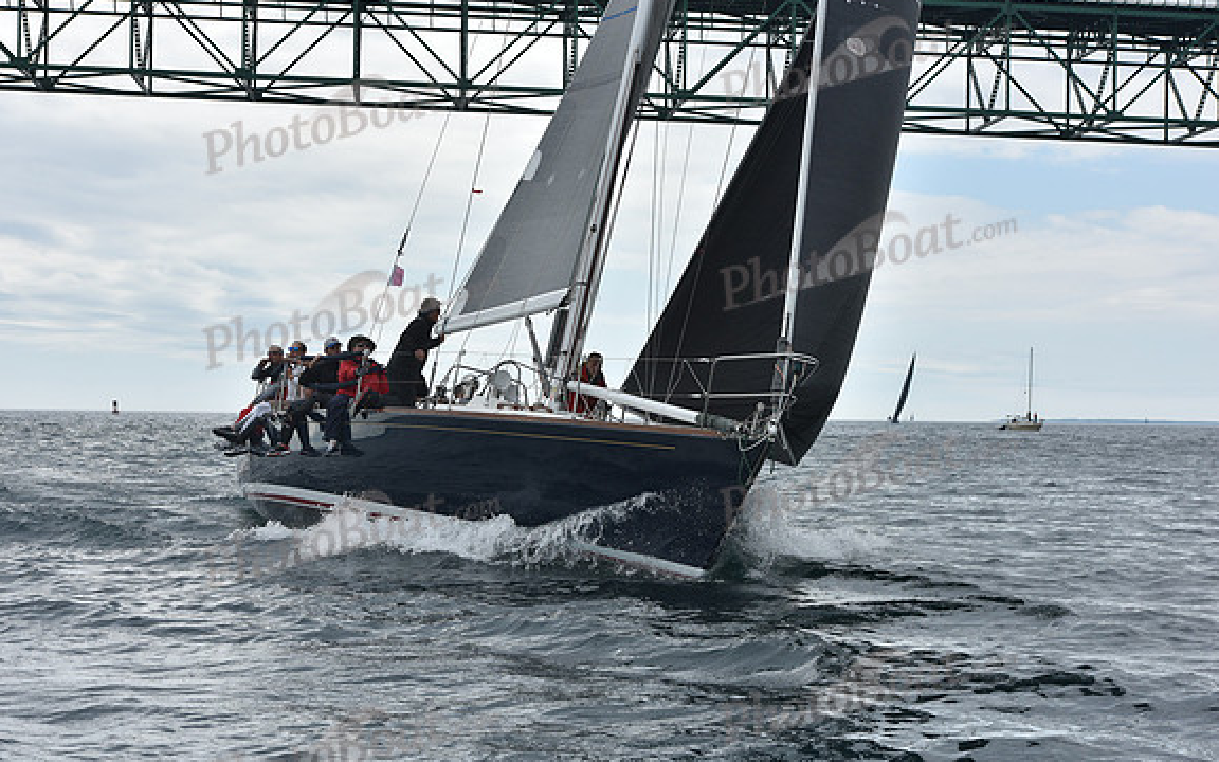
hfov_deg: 25.8
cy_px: 395
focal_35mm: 80
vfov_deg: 16.3
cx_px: 612
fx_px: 2658
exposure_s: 1/800
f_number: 8
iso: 250
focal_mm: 78
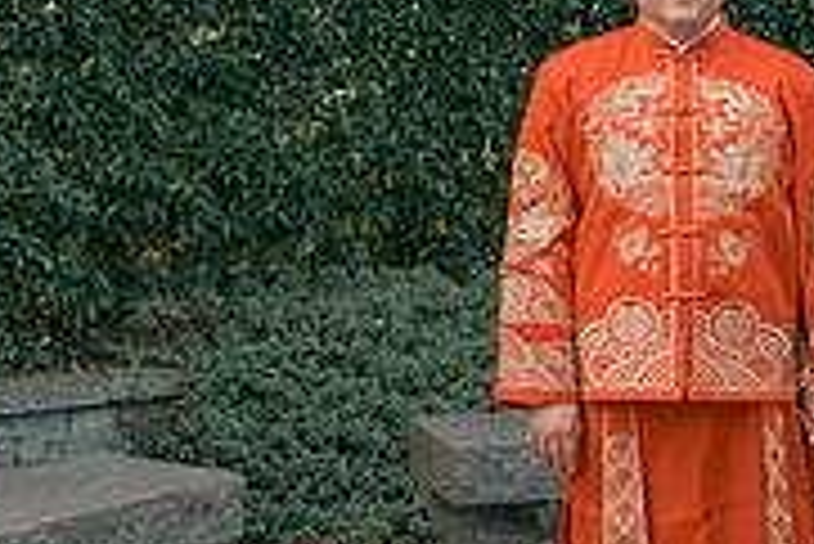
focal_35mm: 122
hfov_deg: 16.6
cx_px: 733
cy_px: 79
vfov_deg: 11.2
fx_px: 2761
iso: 640
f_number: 5.6
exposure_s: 1/160
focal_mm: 38
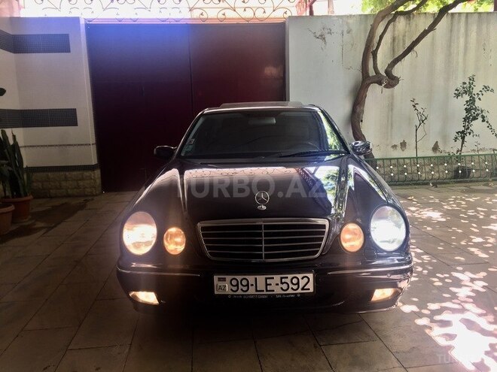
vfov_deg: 48.2
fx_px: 416
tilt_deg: -8.4
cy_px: 186
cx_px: 248
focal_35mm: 29
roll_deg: +0.3
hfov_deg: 61.7
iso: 40
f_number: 2.2
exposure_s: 1/50
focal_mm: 4.15
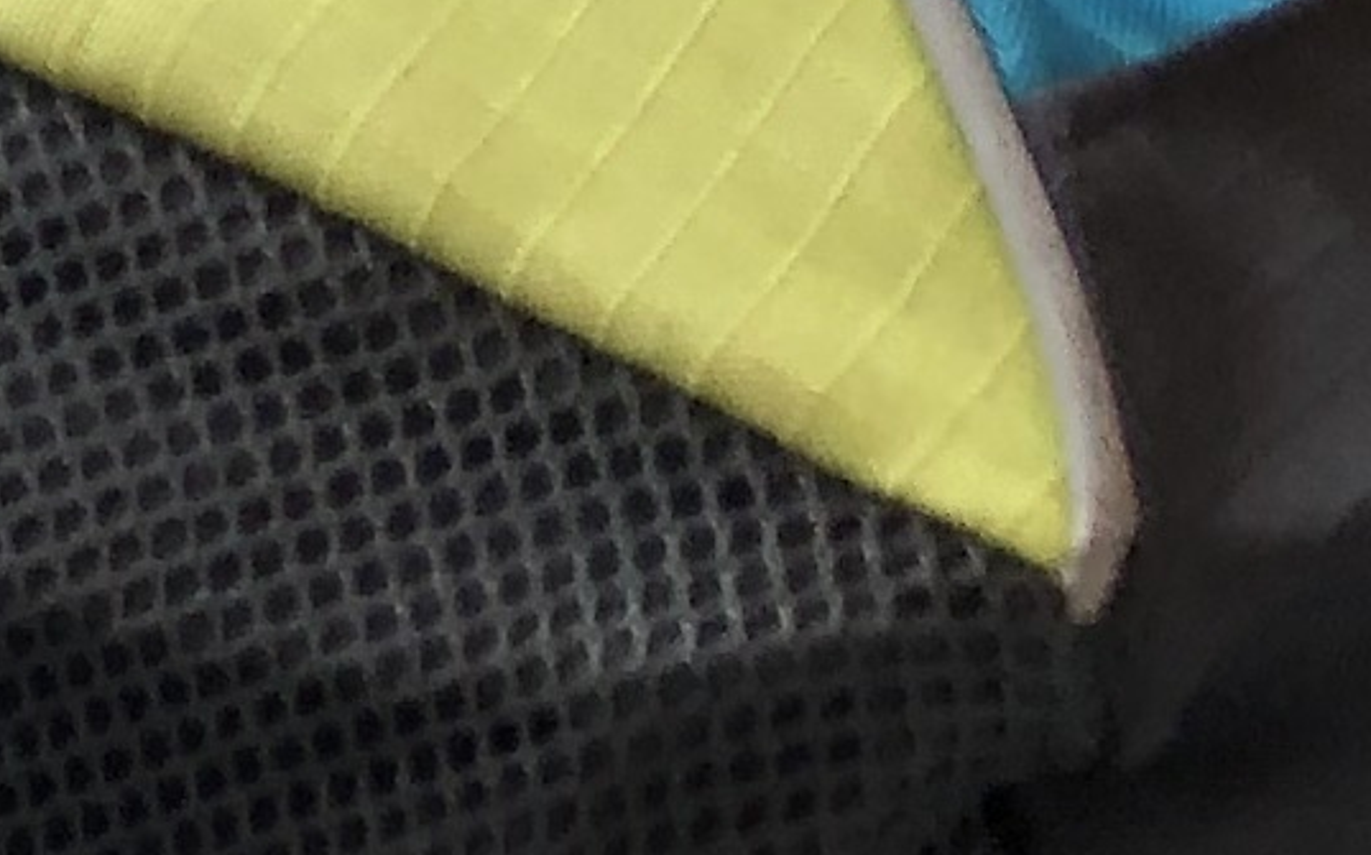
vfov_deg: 5.5
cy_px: -1891
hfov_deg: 8.4
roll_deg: +0.9
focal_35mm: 223
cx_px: -2265
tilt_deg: -14.0
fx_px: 8328
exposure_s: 1/120
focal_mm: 3.99
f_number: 1.8
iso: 64
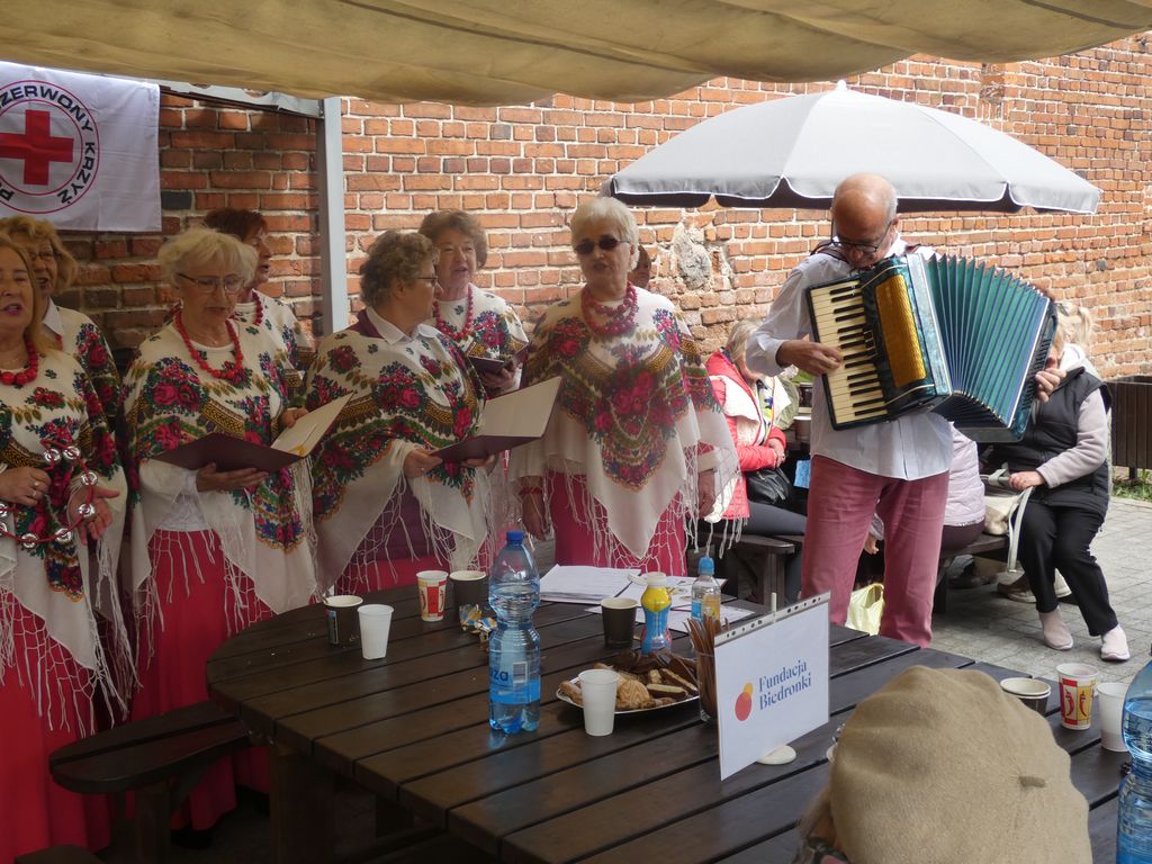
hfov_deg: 45.8
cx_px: 576
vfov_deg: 35.1
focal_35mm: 41
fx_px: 1364
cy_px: 432
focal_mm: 7.3
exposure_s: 1/200
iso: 80
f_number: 3.6
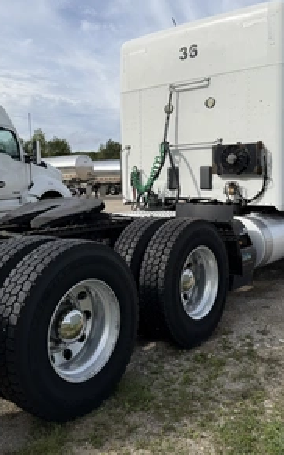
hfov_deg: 36.2
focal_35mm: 35
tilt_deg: -3.7
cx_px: 114
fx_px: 433
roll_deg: +2.5
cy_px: 222
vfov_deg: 55.3
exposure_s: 1/4167
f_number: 1.78
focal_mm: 6.76
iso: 80
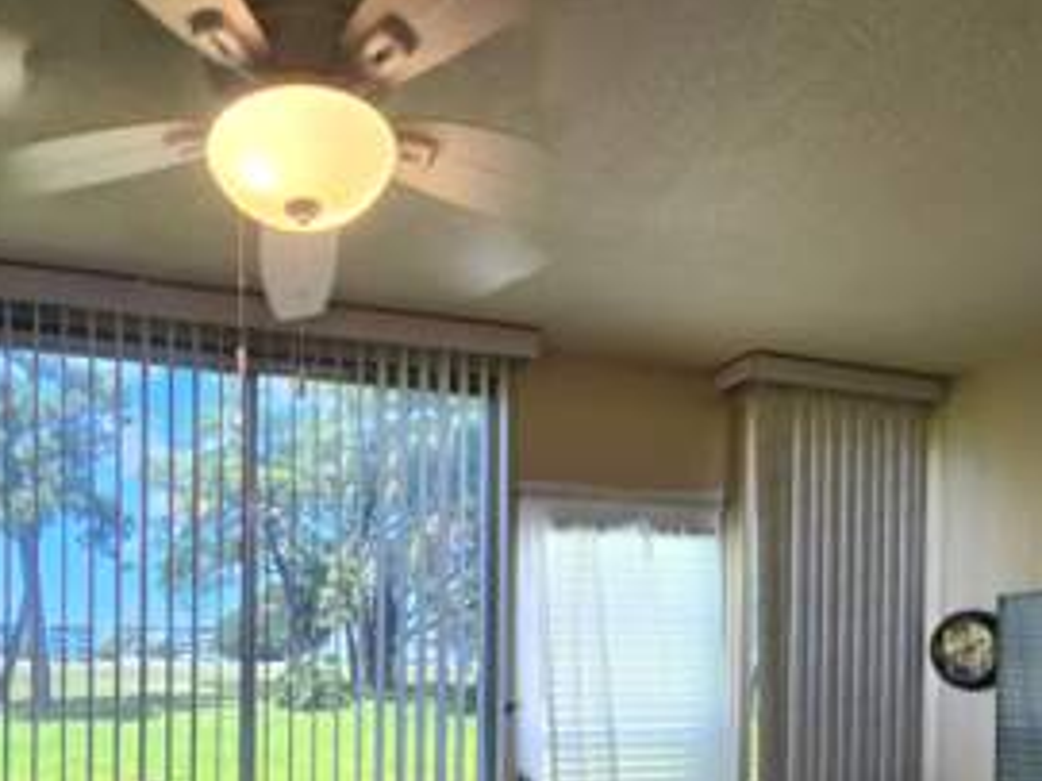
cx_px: 346
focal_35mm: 23
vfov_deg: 52.8
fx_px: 692
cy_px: 679
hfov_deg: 71.7
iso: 64
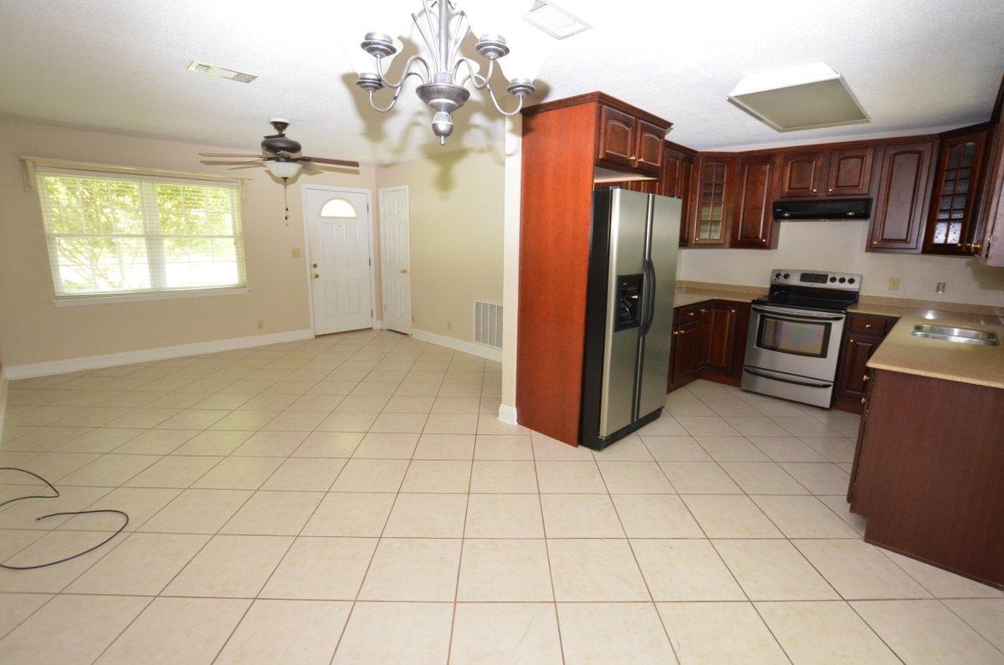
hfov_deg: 95.1
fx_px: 459
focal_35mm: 16
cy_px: 332
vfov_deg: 71.8
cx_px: 502
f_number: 4
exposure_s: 1/60
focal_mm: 11
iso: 2200
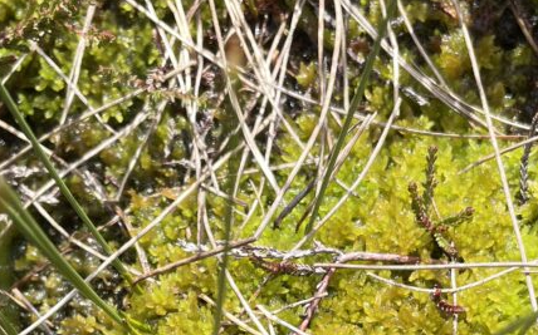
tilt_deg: -73.4
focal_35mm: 66
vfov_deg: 18.5
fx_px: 967
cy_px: 417
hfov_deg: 31.1
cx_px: 278
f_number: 1.6
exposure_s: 1/1887
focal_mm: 4.2
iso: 32
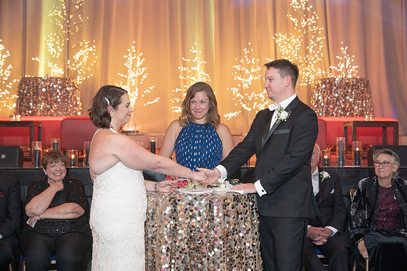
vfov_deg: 19.5
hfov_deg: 28.8
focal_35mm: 70
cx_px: 204
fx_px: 792
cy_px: 136
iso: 4000
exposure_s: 1/125
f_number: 4
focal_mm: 70
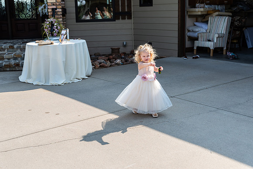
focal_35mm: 48
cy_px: 84
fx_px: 337
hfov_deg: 41.1
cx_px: 126
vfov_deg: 28.1
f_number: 4.5
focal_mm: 48
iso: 80
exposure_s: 1/160
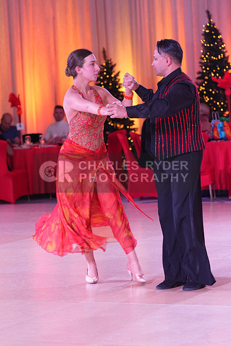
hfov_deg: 11.1
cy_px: 173
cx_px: 116
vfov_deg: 16.5
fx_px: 1193
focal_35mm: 124
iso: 1600
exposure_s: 1/200
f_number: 4
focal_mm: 124
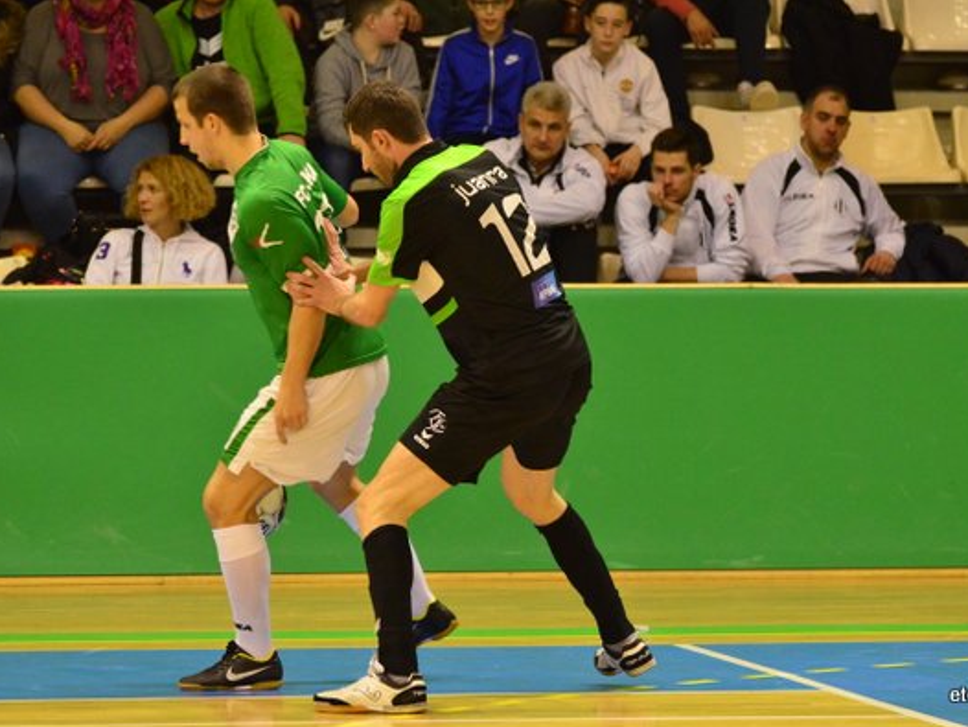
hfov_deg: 7.1
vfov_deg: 5.3
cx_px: 484
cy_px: 364
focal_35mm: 279
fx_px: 7806
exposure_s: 1/320
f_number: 5
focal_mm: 170
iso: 4000
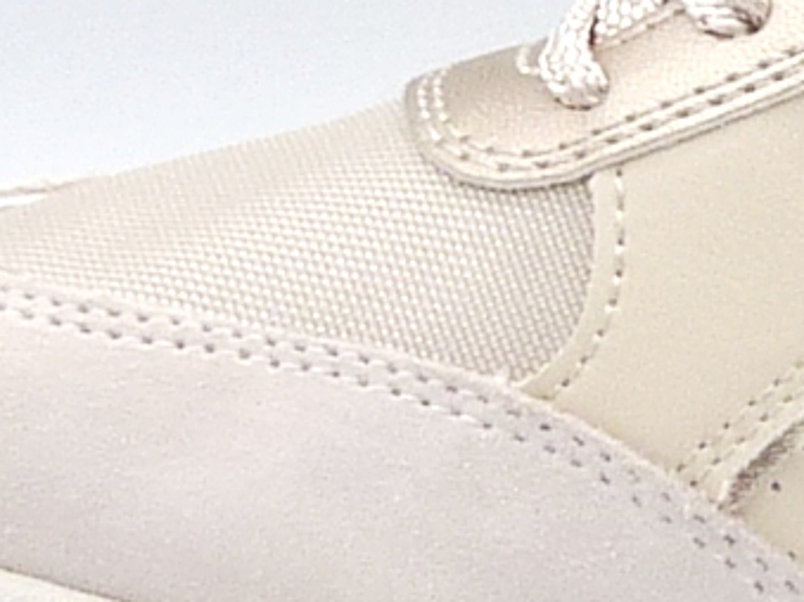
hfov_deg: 8.0
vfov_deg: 6.1
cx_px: 1278
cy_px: 24
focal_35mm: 241
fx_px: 5596
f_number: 5
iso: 100
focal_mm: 5.1
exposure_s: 1/200
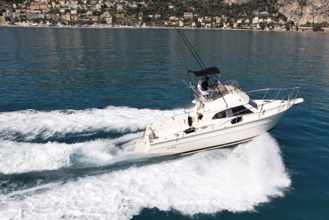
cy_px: 125
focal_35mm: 29
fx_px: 265
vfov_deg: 44.9
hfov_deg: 62.9
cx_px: 202
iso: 110
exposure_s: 1/200
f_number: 2.8
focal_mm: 8.38
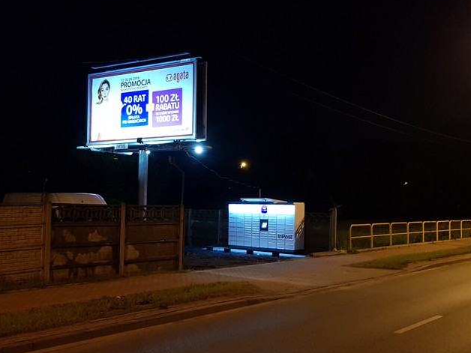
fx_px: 395
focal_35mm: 29
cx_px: 243
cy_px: 185
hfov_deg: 61.6
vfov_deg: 48.2
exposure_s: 1/10
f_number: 1.7
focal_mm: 4.2
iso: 400
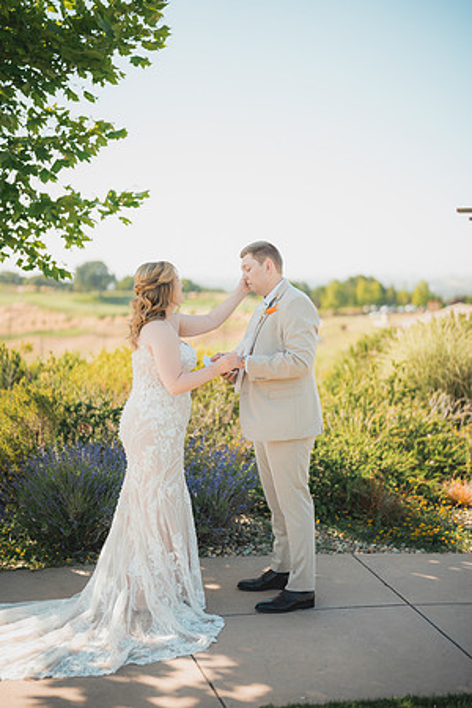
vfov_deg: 39.6
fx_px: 983
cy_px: 354
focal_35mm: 50
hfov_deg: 27.0
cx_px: 236
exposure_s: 1/1600
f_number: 1.2
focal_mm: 50
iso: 50
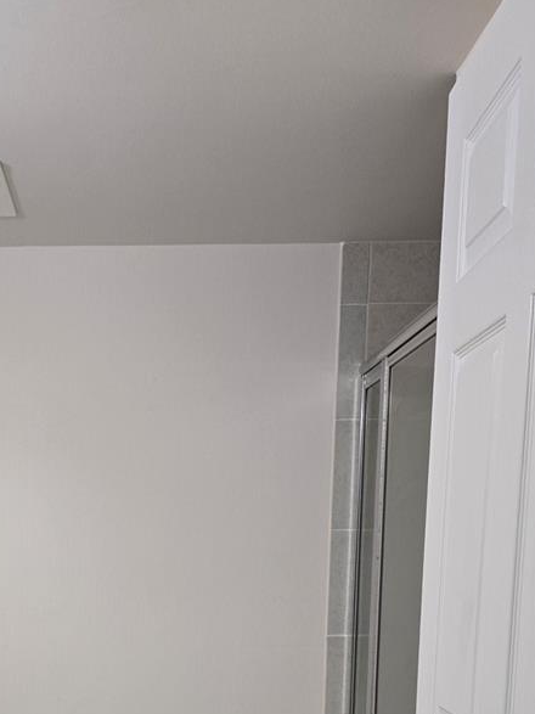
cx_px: 128
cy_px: 684
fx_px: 969
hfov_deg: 30.3
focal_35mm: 47
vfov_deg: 37.0
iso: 200
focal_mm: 6.3
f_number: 1.7
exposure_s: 1/120
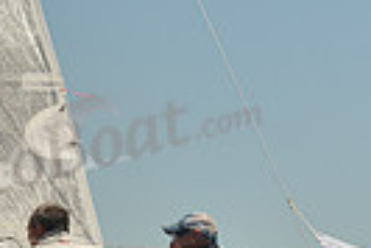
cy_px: 339
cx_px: -273
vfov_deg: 4.5
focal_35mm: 305
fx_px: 3147
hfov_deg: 6.6
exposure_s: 1/800
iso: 400
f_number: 6.3
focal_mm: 70
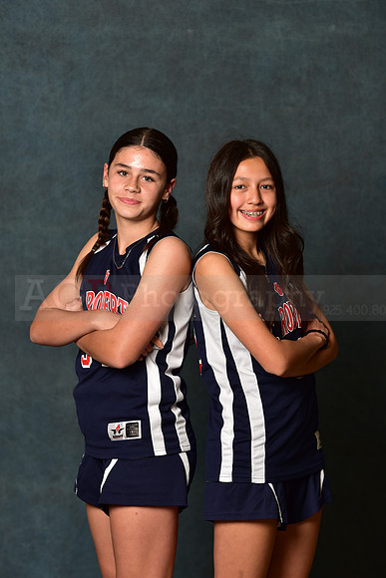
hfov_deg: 11.4
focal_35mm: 120
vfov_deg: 17.1
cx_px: 193
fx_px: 1929
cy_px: 289
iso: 200
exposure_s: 1/200
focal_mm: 120
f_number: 4.5
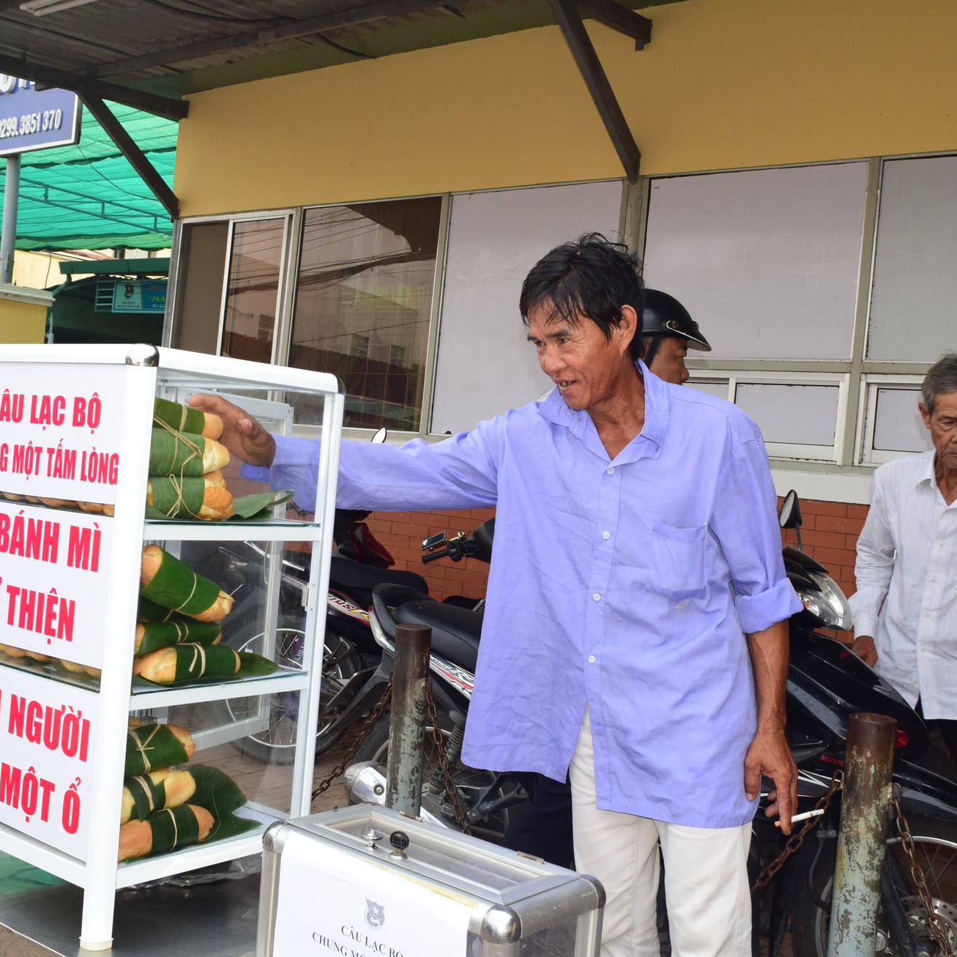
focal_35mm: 39
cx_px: 472
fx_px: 1220
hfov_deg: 42.8
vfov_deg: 42.8
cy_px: 471
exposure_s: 1/160
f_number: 9
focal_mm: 20
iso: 800
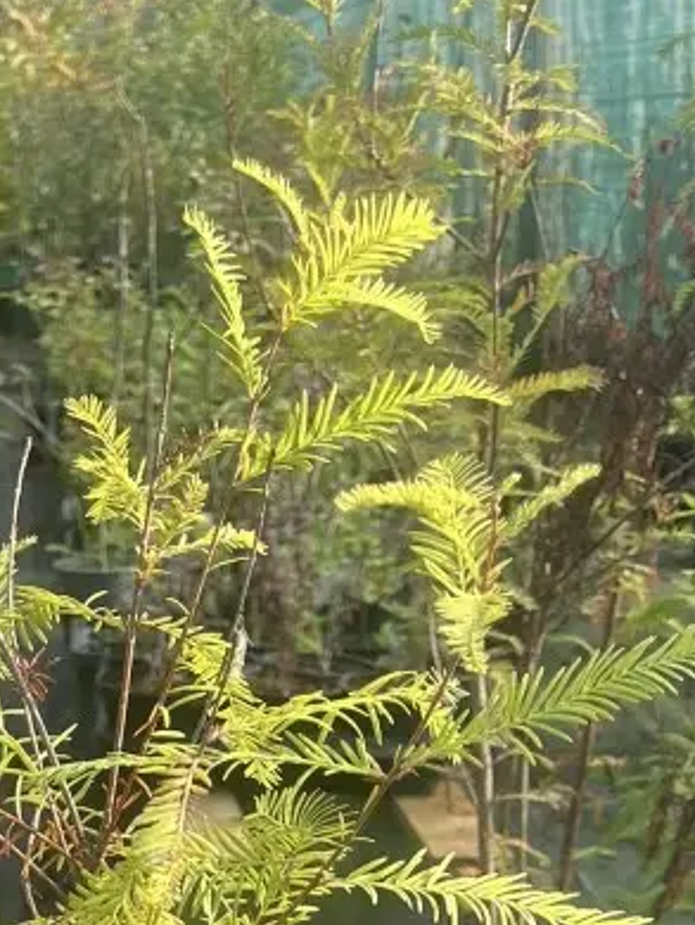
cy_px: 1212
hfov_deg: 19.9
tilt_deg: -29.5
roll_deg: -2.5
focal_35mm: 72
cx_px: 12
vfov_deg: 23.7
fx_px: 1925
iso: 50
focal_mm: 5.1
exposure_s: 1/529
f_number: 1.6
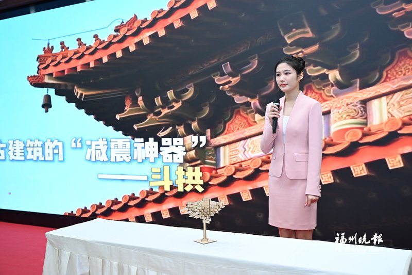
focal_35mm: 38
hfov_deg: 50.7
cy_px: 138
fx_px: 435
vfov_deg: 35.0
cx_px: 206
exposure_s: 1/60
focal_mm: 38
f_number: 4
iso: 1000
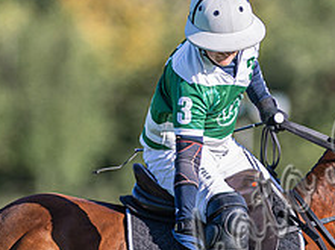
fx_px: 13420
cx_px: 203
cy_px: 243
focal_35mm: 1389
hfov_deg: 1.4
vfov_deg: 1.1
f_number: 3.2
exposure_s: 1/1600
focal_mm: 300
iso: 160
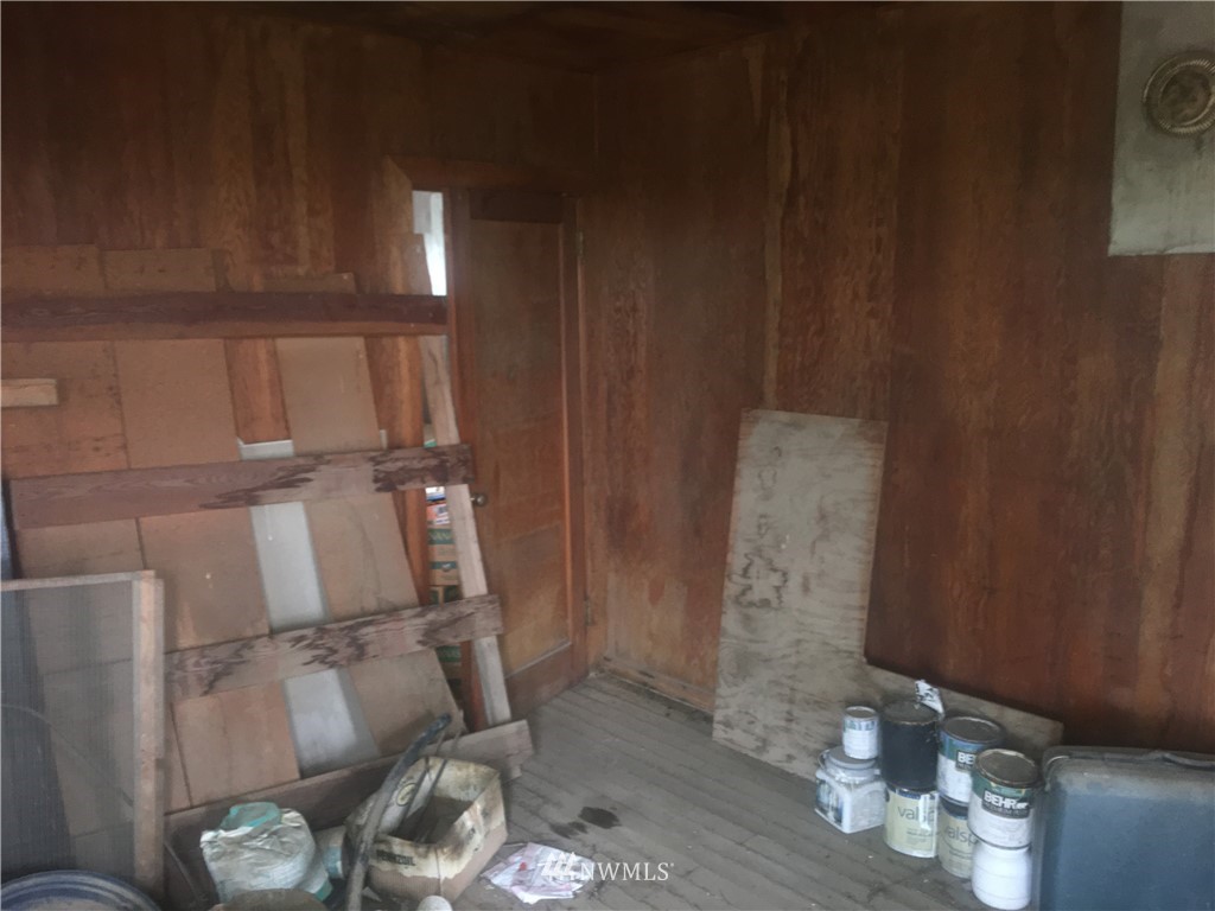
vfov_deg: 48.2
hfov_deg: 61.7
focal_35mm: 29
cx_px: 608
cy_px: 456
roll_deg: +2.3
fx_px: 1018
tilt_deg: -9.7
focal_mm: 4.15
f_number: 2.2
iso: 100
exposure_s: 1/16
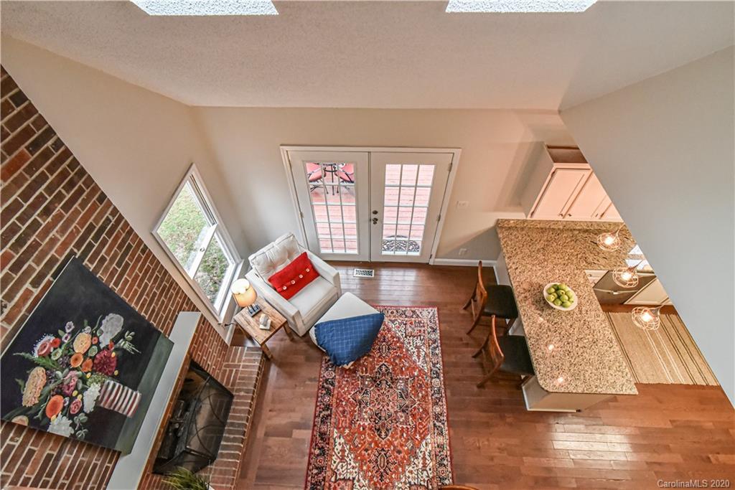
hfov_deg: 96.7
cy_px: 245
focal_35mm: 16
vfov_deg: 73.8
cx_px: 368
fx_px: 327
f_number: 11
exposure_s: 1/125
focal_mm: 16
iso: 4000
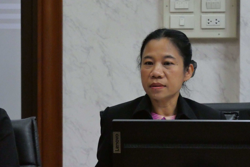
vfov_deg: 9.3
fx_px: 1028
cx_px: 153
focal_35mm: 148
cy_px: 112
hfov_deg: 13.9
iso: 6400
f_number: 5.6
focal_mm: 52
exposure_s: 1/160
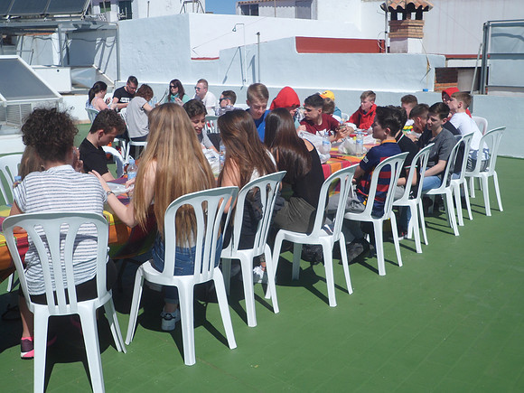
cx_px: 262
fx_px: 636
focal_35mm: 42
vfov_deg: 34.3
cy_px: 196
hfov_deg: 44.8
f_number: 4.2
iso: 80
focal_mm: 7.8
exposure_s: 1/1500
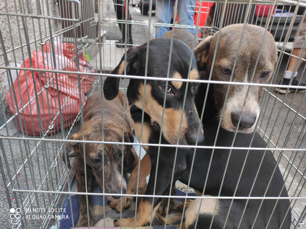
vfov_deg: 54.9
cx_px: 153
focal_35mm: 25
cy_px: 114
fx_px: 221
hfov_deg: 69.4
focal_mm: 5.43
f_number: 1.89
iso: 176
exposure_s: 1/100
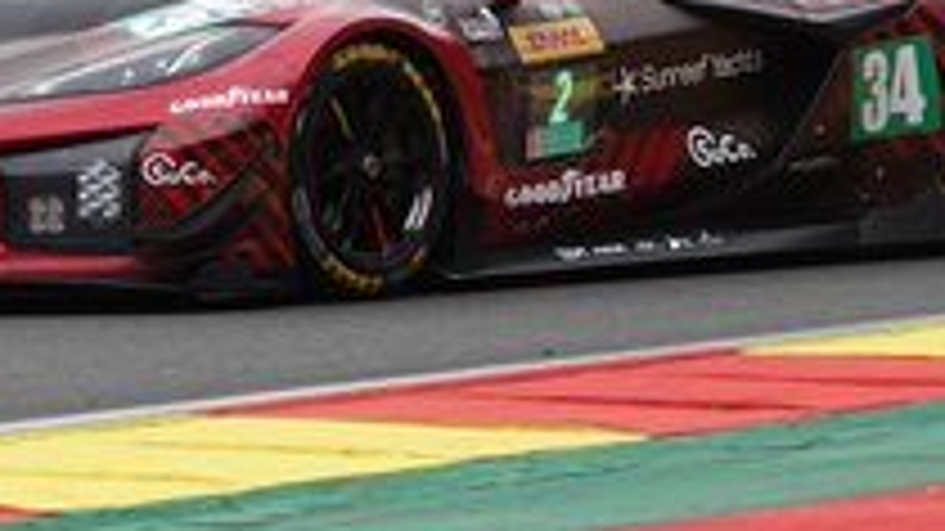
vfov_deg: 2.7
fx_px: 11273
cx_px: 284
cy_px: 112
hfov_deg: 4.8
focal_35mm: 450
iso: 160
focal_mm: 73.24
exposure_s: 1/800
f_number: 4
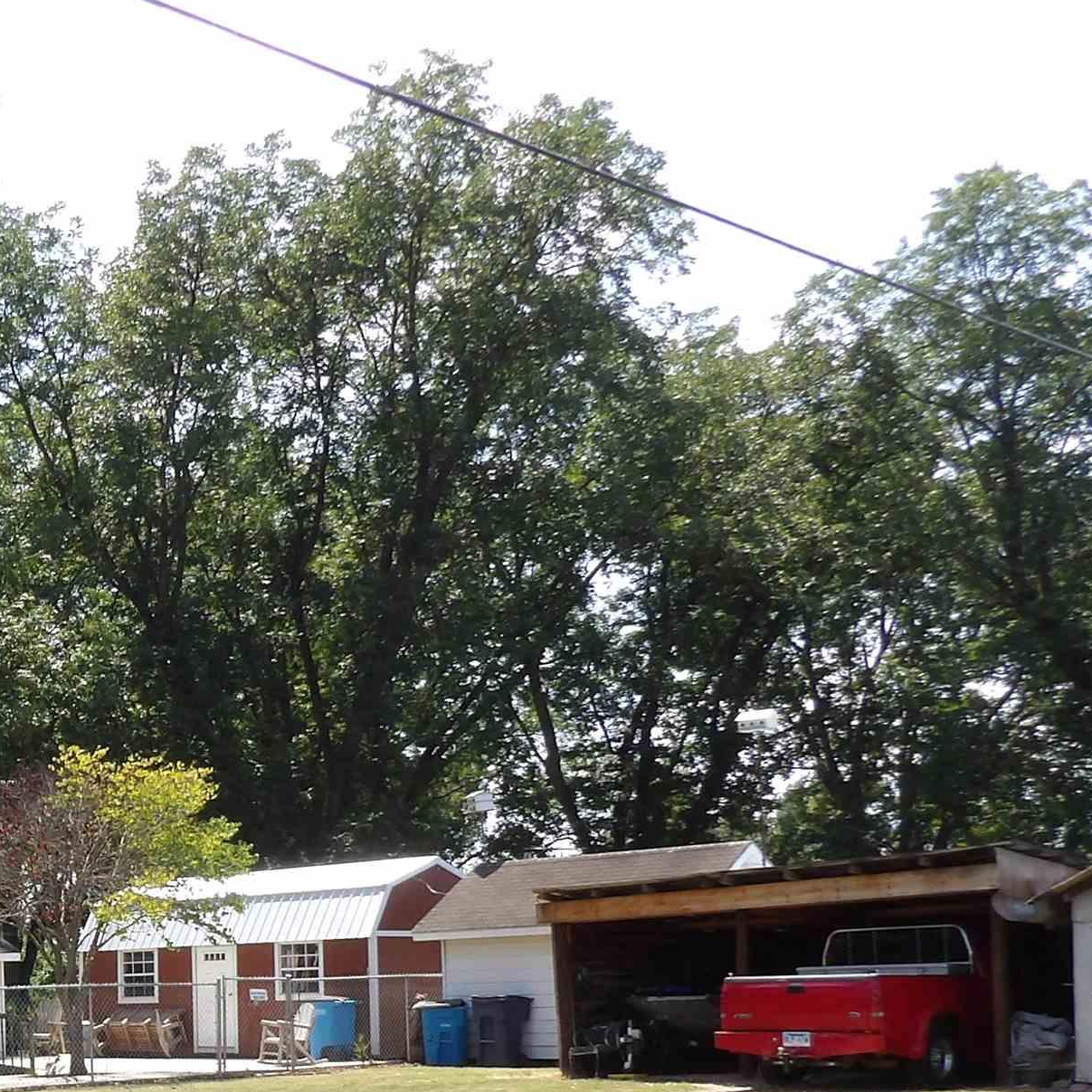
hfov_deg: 28.0
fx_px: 1927
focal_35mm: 54
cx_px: -192
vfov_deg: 30.5
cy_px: 939
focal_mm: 4.3
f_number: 5.6
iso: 100
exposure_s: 1/204
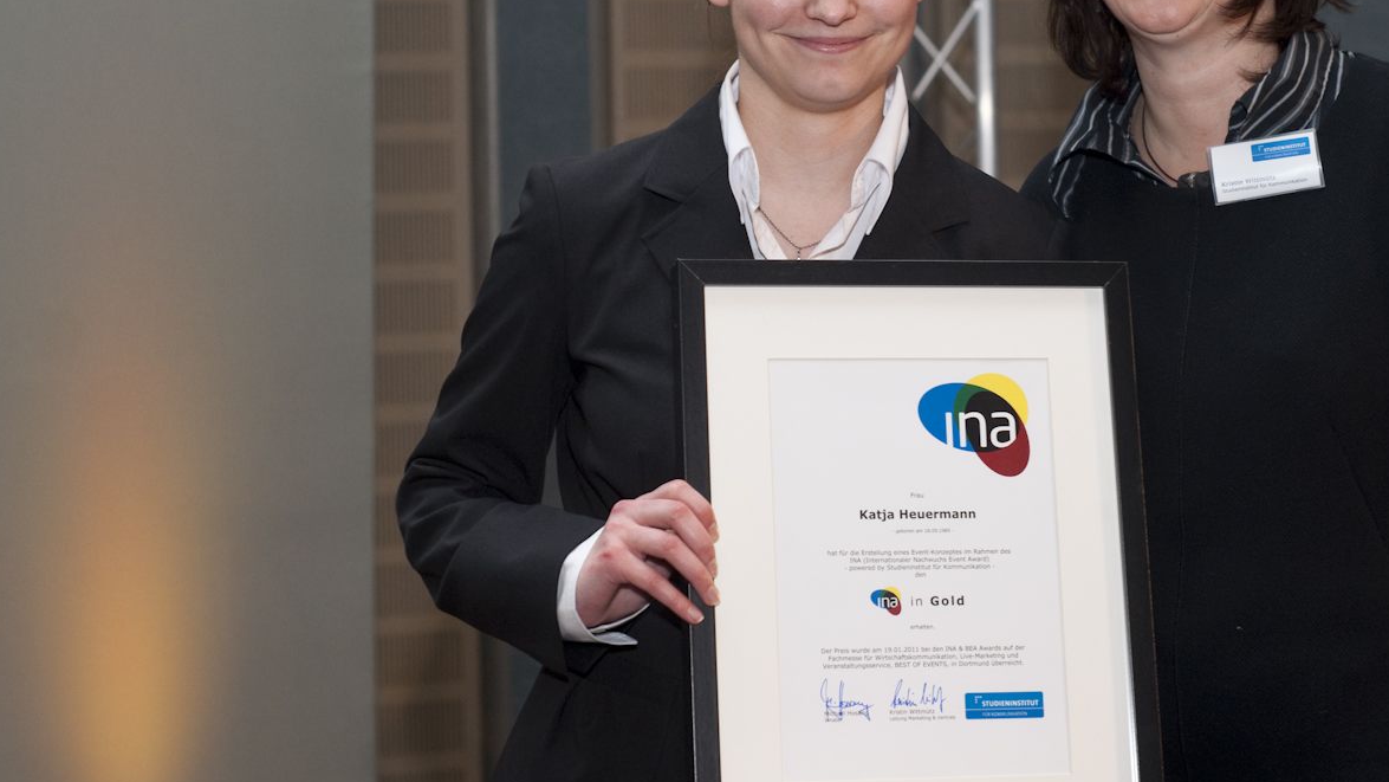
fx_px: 2910
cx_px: 902
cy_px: 144
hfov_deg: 26.7
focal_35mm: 79
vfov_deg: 15.2
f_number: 4
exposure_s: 1/200
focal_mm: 50
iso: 400
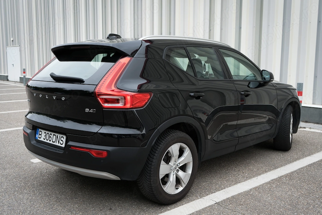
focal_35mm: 38
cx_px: 163
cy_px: 108
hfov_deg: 50.7
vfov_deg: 35.1
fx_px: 340
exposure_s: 1/80
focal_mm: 36
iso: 100
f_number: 4.5
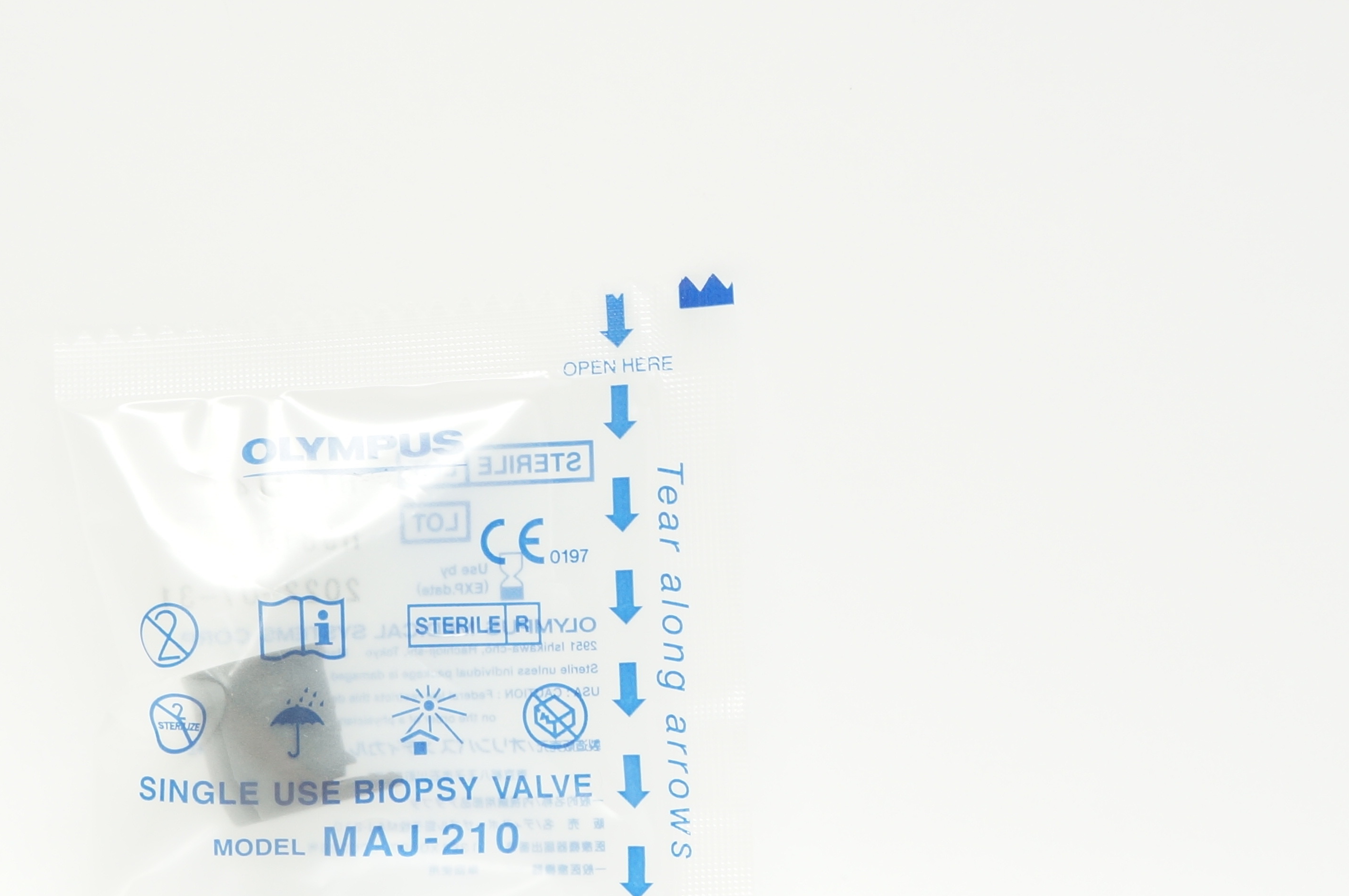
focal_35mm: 96
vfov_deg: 14.2
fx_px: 3588
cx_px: 412
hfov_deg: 21.2
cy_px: 688
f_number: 7.1
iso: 400
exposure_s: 1/30
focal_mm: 37
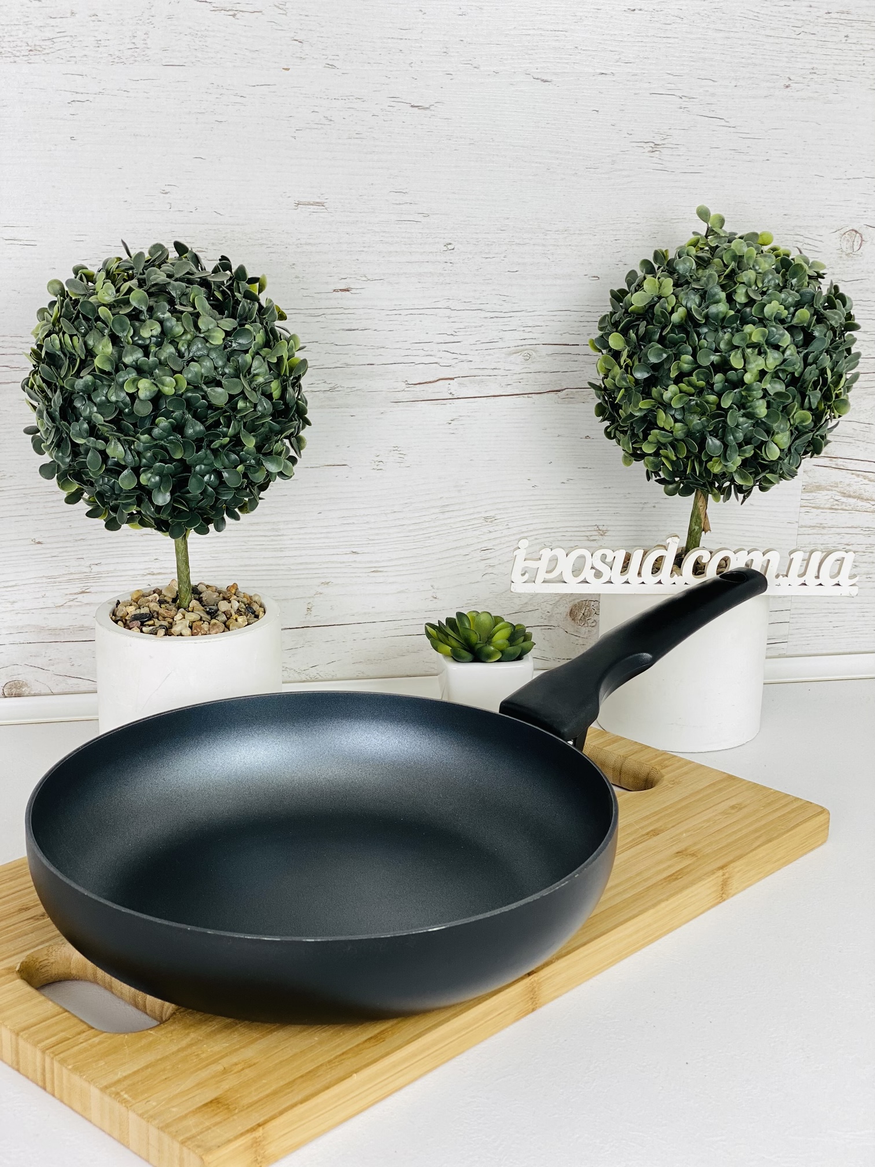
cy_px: 584
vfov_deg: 36.8
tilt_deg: -18.0
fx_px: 1753
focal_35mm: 52
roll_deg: -1.1
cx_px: 438
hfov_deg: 28.0
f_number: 2
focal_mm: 6
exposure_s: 1/100
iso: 20
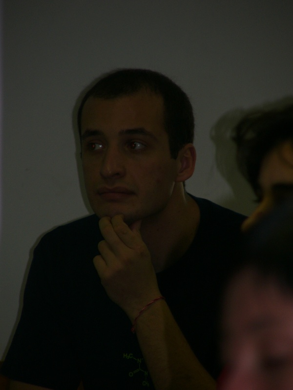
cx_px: 146
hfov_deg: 3.4
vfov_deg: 4.6
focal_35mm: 432
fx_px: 4875
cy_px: 195
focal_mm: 72
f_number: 2.8
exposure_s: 1/80
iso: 50
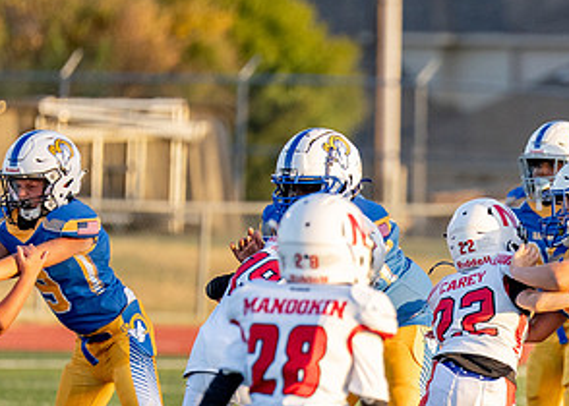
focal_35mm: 637
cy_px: 380
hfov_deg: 3.2
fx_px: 10294
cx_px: 634
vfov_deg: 2.3
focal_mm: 200
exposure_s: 1/2500
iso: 640
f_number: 2.8
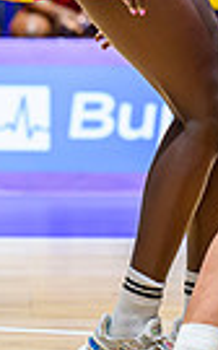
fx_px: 6943
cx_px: 556
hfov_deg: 1.8
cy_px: 147
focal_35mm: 728
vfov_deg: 2.9
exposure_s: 1/1250
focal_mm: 140
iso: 2500
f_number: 3.5
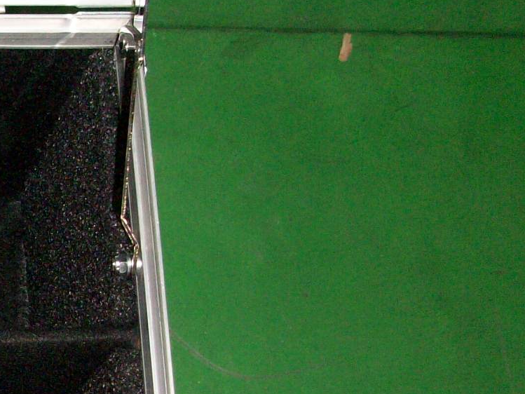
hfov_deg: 19.7
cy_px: 308
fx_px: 1411
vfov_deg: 15.8
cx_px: -114
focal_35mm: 93
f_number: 2.8
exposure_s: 1/60
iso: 160
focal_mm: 5.7
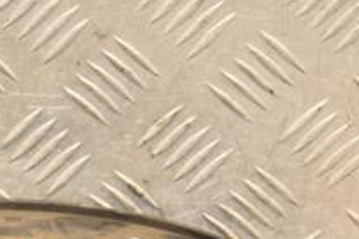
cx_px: -3
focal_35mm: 248
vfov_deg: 5.5
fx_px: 2473
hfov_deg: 8.3
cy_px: 331
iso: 800
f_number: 5
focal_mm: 58
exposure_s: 1/100
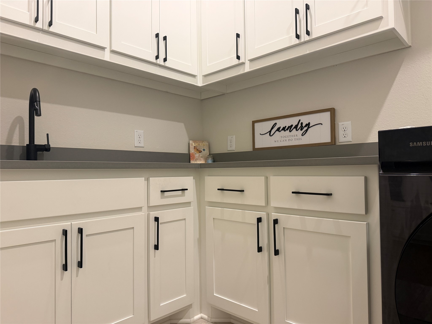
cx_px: 216
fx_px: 300
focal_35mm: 24
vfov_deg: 56.8
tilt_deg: +1.2
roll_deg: +0.9
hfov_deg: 71.6
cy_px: 162
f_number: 1.78
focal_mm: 6.76
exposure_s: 1/60
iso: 200
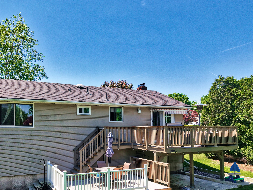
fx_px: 234
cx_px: 100
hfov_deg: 56.3
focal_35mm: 32
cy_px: 122
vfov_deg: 43.7
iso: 160
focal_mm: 8.7
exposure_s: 1/1500
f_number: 1.8
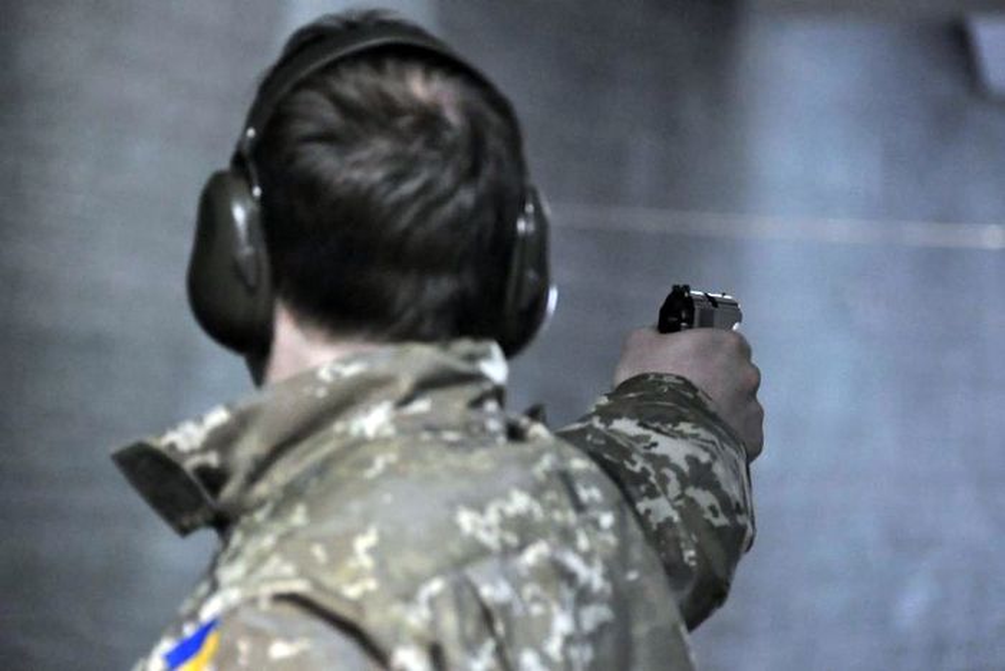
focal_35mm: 300
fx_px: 8376
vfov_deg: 4.6
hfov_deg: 6.9
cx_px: 502
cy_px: 336
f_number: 5.6
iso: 3200
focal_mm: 200
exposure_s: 1/15
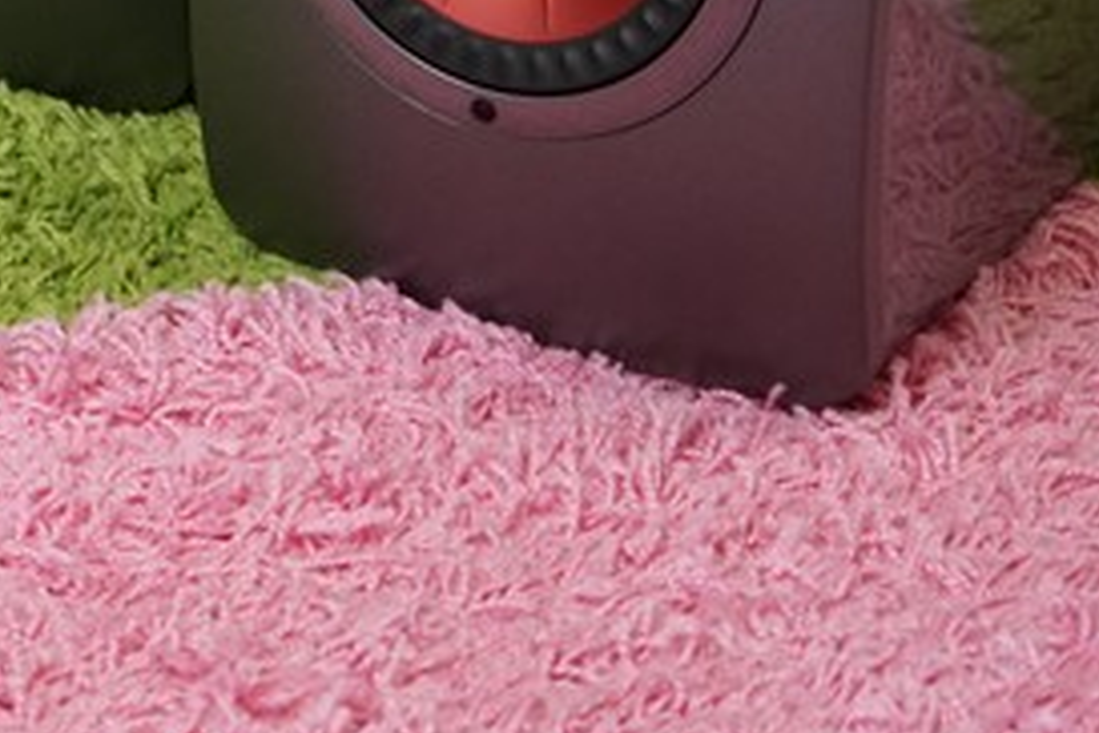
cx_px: -471
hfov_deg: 12.5
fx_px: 4823
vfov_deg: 8.5
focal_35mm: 158
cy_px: -350
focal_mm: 48
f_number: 4.5
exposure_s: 1/60
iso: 1600
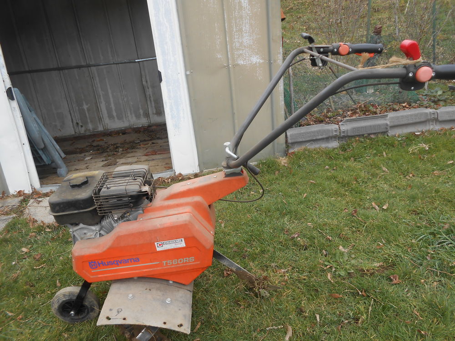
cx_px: 228
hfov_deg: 67.3
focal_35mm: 26
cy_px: 170
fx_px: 342
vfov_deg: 53.1
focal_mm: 4.6
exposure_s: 1/125
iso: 80
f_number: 3.5
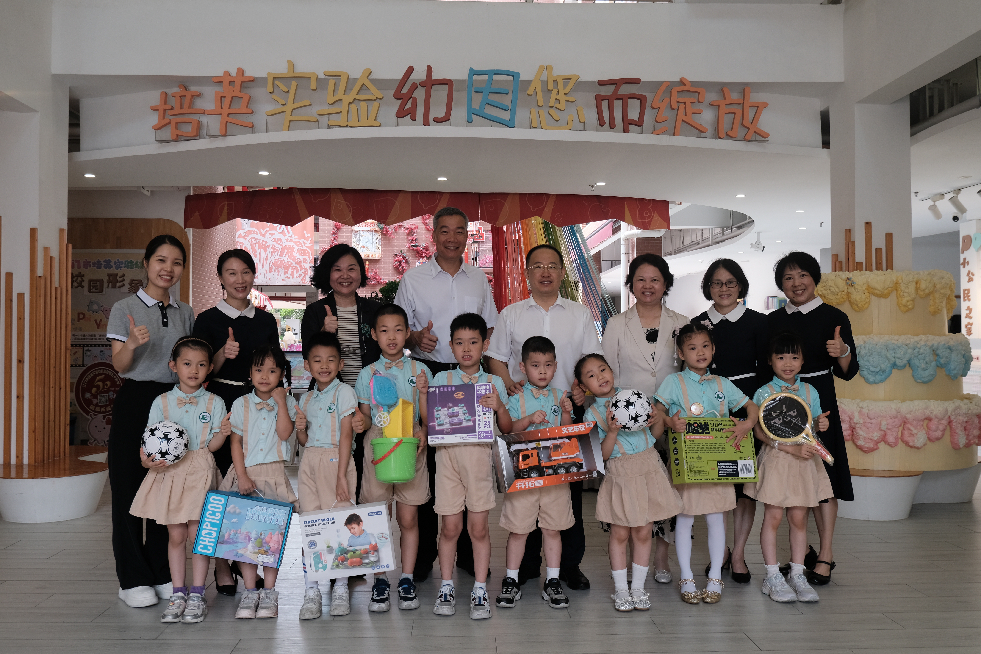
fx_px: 817
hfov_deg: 61.9
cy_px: 327
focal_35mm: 30
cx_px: 490
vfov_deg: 43.6
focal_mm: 20.3
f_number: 4.2
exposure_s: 1/100
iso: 320
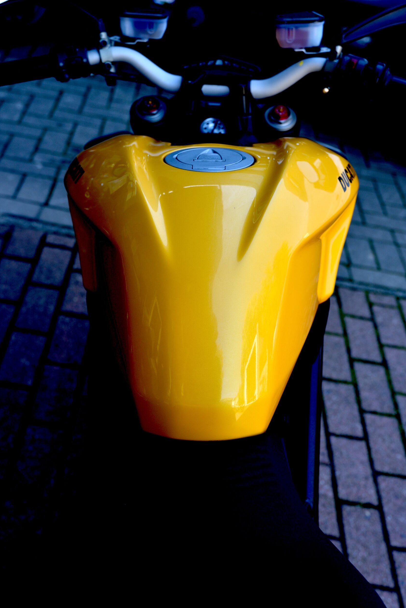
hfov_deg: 28.6
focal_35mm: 47
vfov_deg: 41.9
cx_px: 206
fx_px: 795
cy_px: 301
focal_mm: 46
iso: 200
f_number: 5.6
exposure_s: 1/125
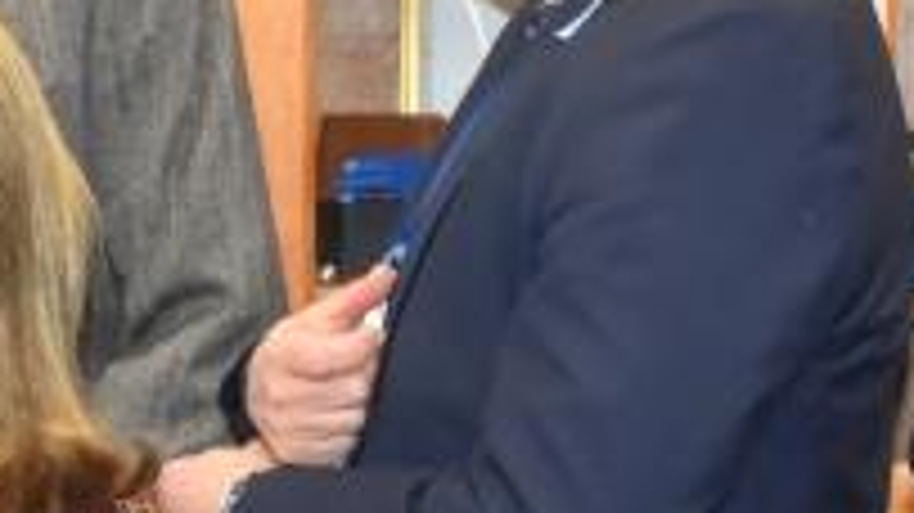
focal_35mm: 174
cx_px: 545
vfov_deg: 7.0
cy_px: 443
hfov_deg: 12.4
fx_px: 4215
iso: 1600
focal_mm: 22
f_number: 5.6
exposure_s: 1/100
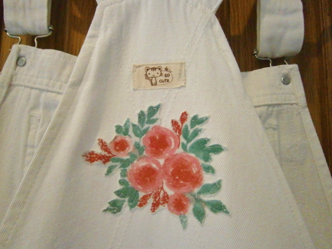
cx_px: 166
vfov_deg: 53.1
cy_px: 124
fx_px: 249
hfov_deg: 67.3
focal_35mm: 26
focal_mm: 4.7
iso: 800
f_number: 2.8
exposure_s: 1/200
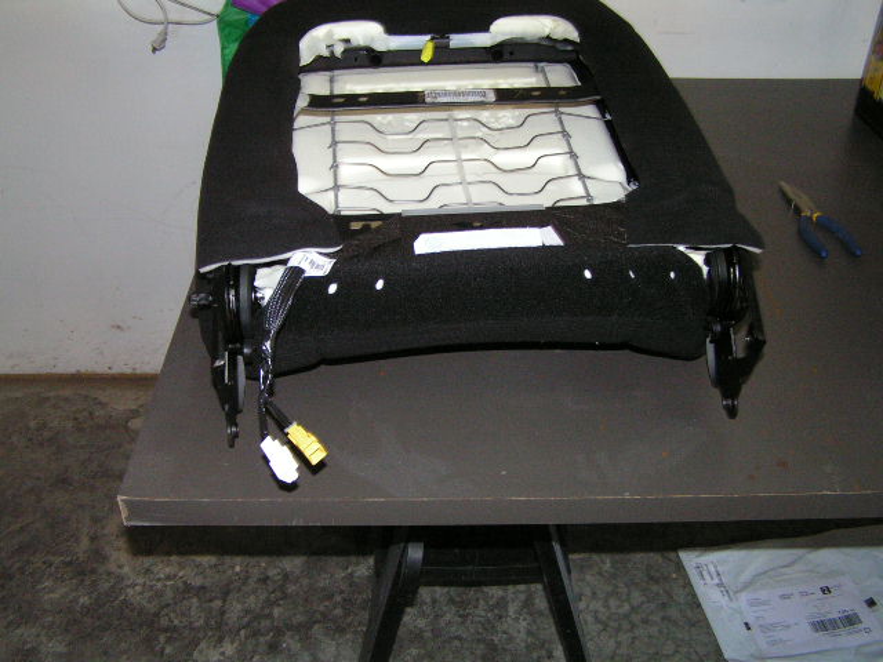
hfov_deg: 49.0
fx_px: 969
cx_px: 442
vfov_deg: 37.7
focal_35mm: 38
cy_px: 331
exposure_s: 1/40
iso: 200
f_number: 2.8
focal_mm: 6.3
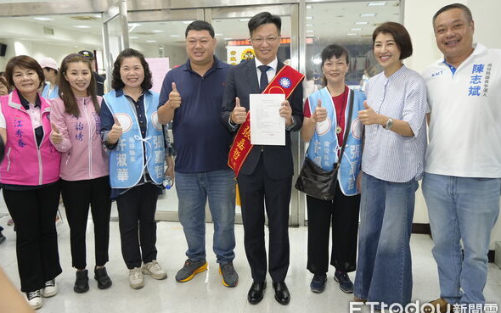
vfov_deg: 43.2
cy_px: 157
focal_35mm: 29
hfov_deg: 64.6
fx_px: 396
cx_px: 250
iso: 2500
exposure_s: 1/160
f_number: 4
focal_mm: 28
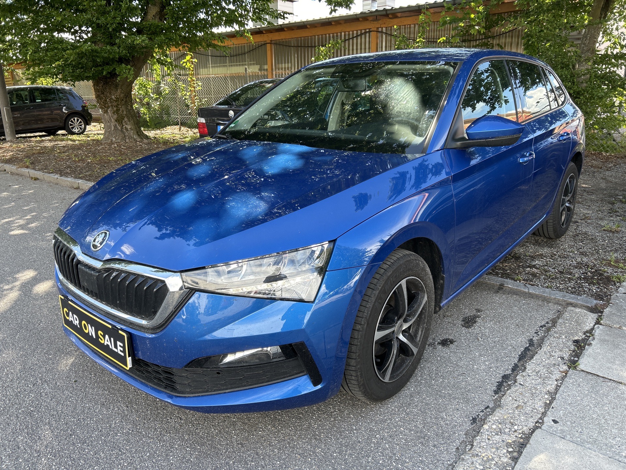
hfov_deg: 67.3
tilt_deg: -16.7
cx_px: 313
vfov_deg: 53.1
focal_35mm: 26
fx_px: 470
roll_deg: +1.3
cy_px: 235
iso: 50
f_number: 1.5
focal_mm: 5.7
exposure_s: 1/418
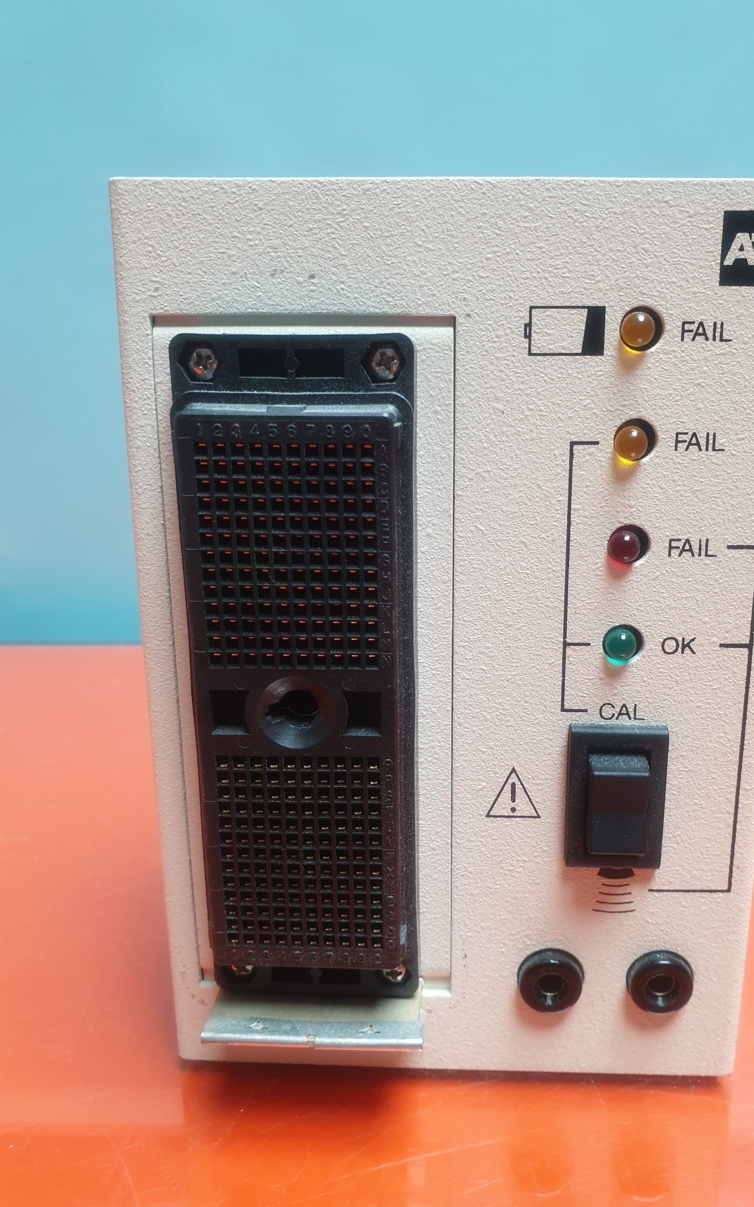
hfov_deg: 44.3
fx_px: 921
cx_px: 452
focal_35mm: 28
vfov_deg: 66.5
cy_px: 608
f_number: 2.4
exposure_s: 1/50
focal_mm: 4.3
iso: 250
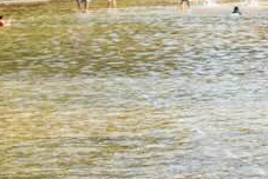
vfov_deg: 6.2
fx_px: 1640
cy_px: -102
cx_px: 452
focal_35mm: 220
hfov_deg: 9.0
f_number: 1.8
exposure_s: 1/8000
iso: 200
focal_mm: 50
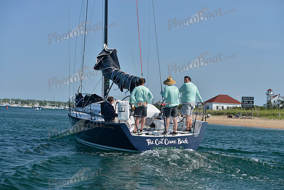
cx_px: 142
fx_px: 552
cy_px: 95
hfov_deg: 28.8
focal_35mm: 70
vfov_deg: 19.5
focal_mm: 70
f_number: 6.3
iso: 400
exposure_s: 1/1000
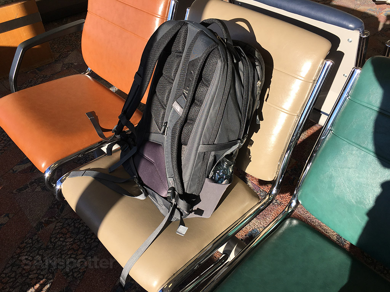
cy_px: 146
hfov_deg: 61.7
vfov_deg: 48.2
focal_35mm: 29
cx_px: 195
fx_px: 327
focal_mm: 4.15
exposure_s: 1/322
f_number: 2.2
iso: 25
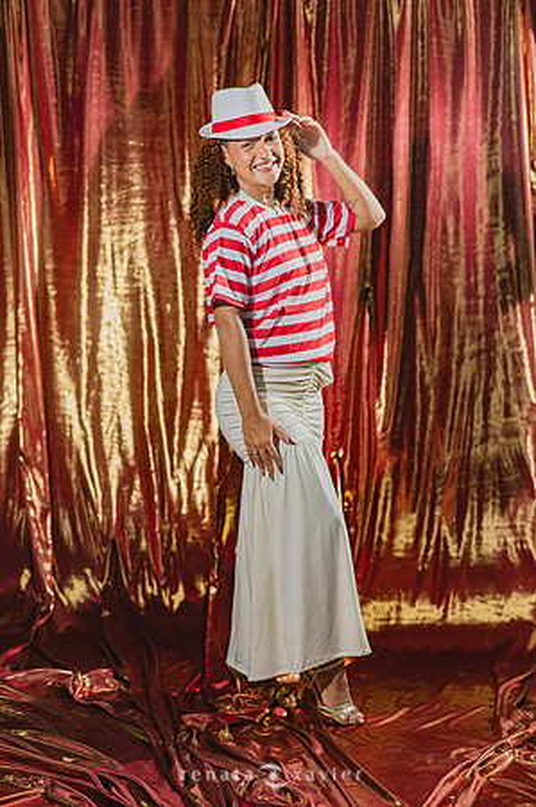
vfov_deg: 23.9
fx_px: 1903
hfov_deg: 16.0
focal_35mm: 85
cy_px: 404
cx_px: 268
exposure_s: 1/200
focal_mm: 85
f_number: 2.5
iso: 200
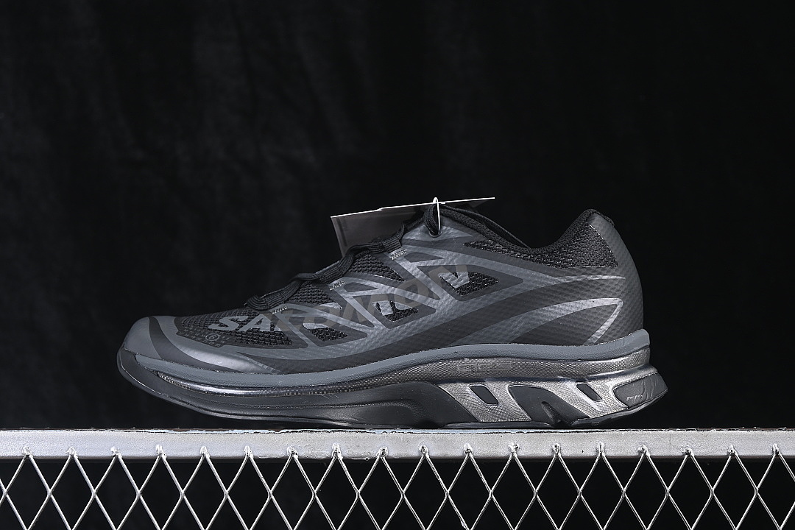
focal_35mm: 75
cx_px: 398
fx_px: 1656
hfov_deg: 27.0
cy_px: 265
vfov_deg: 18.2
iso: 160
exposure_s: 1/60
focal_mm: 50
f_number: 6.3
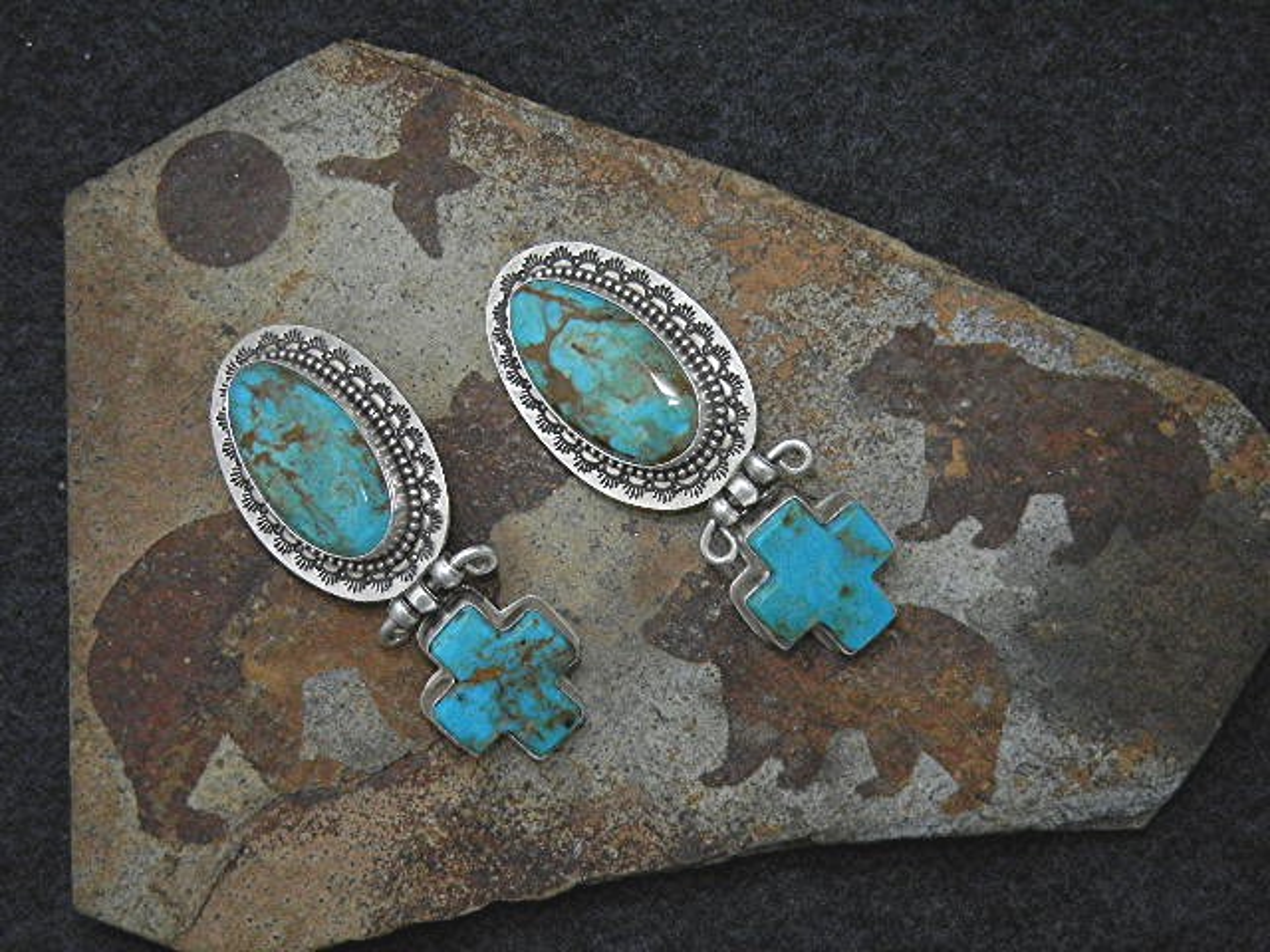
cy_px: 476
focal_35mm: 45
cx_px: 635
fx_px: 1651
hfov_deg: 42.1
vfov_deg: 32.2
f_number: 7.6
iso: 800
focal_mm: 8.1
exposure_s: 1/30
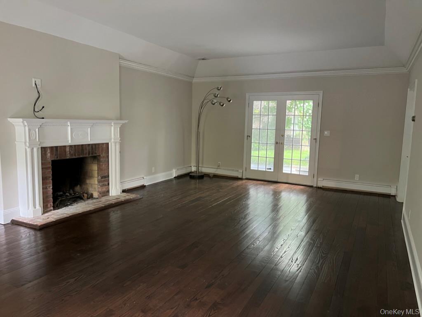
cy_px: 158
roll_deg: -0.8
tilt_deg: -8.4
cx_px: 211
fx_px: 317
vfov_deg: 53.1
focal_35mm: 26
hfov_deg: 67.3
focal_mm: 5.7
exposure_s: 1/40
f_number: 1.5
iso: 400
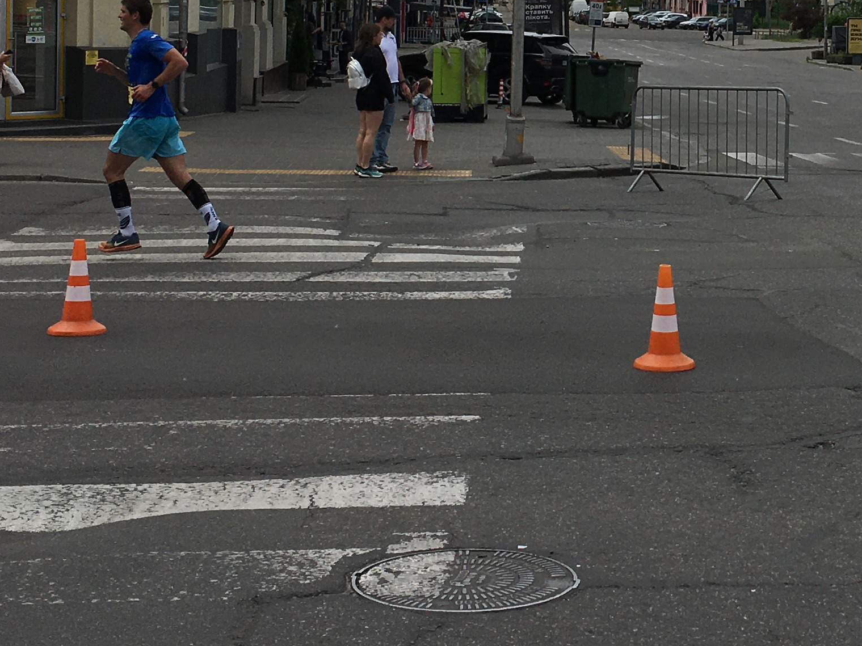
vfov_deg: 18.7
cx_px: 680
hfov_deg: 25.0
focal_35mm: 77
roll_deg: -1.1
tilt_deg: -2.3
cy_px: 35
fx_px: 1917
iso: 25
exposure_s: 1/2747
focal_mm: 4.15
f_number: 2.2
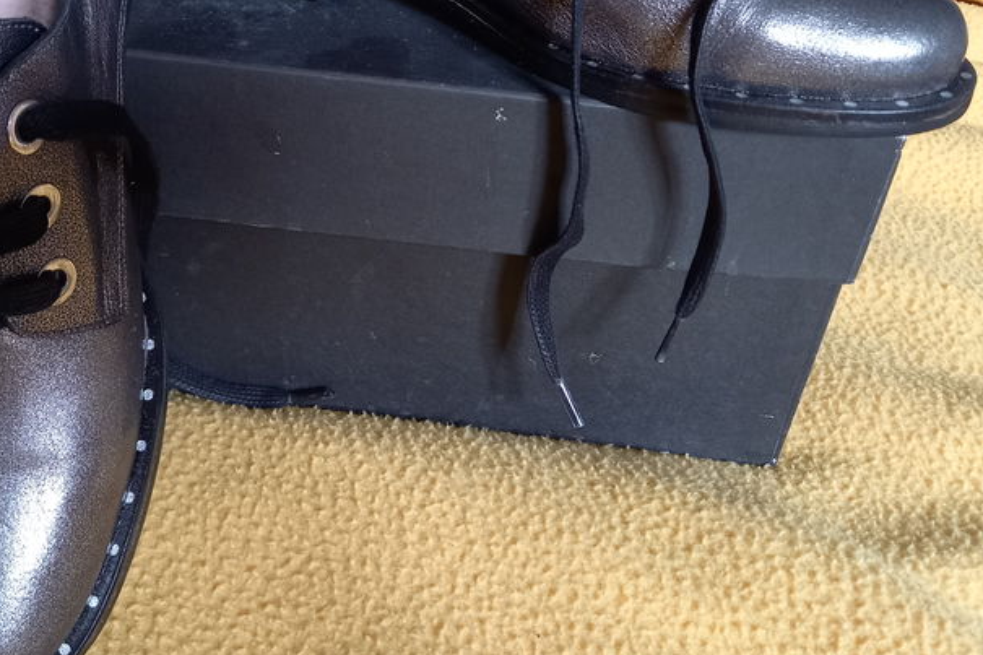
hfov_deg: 44.9
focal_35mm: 43
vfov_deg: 30.7
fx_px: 1174
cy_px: 179
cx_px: 341
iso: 320
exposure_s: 1/50
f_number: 2
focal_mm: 4.6
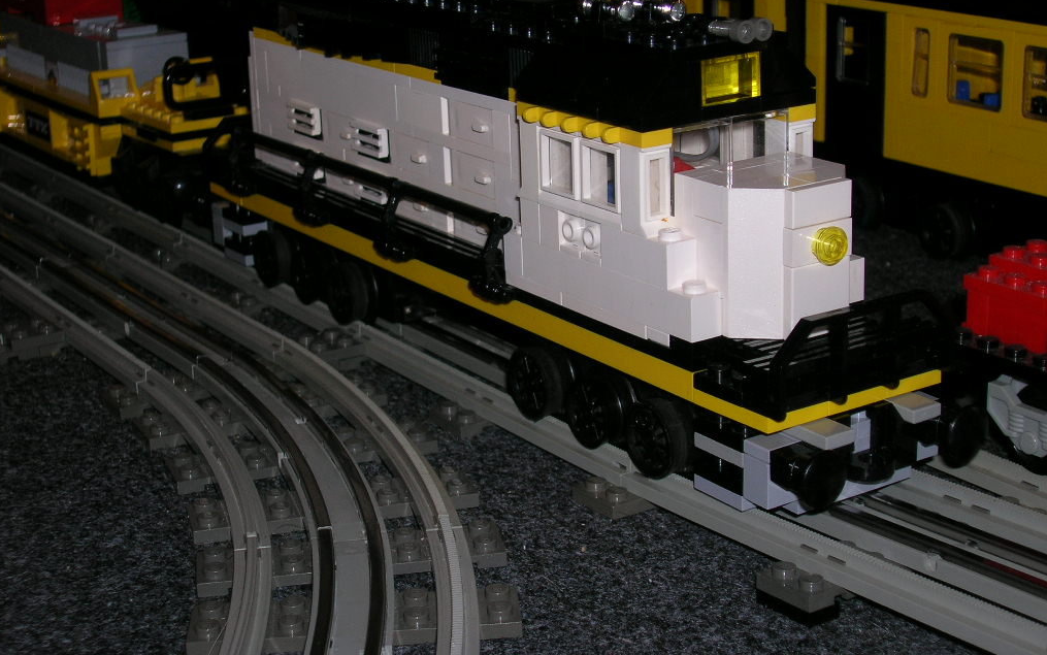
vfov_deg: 21.0
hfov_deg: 33.0
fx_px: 1770
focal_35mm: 62
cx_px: 520
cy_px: 275
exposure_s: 1/60.1
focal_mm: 9.7
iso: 50
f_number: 3.5
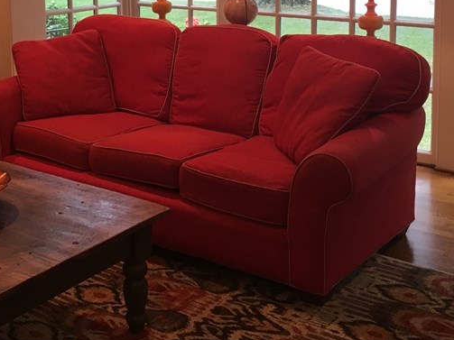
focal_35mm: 59
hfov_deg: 32.7
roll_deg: +0.4
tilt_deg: -8.1
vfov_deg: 24.1
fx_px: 774
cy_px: 33
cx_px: 194
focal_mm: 4.15
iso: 80
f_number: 2.2
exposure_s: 1/30
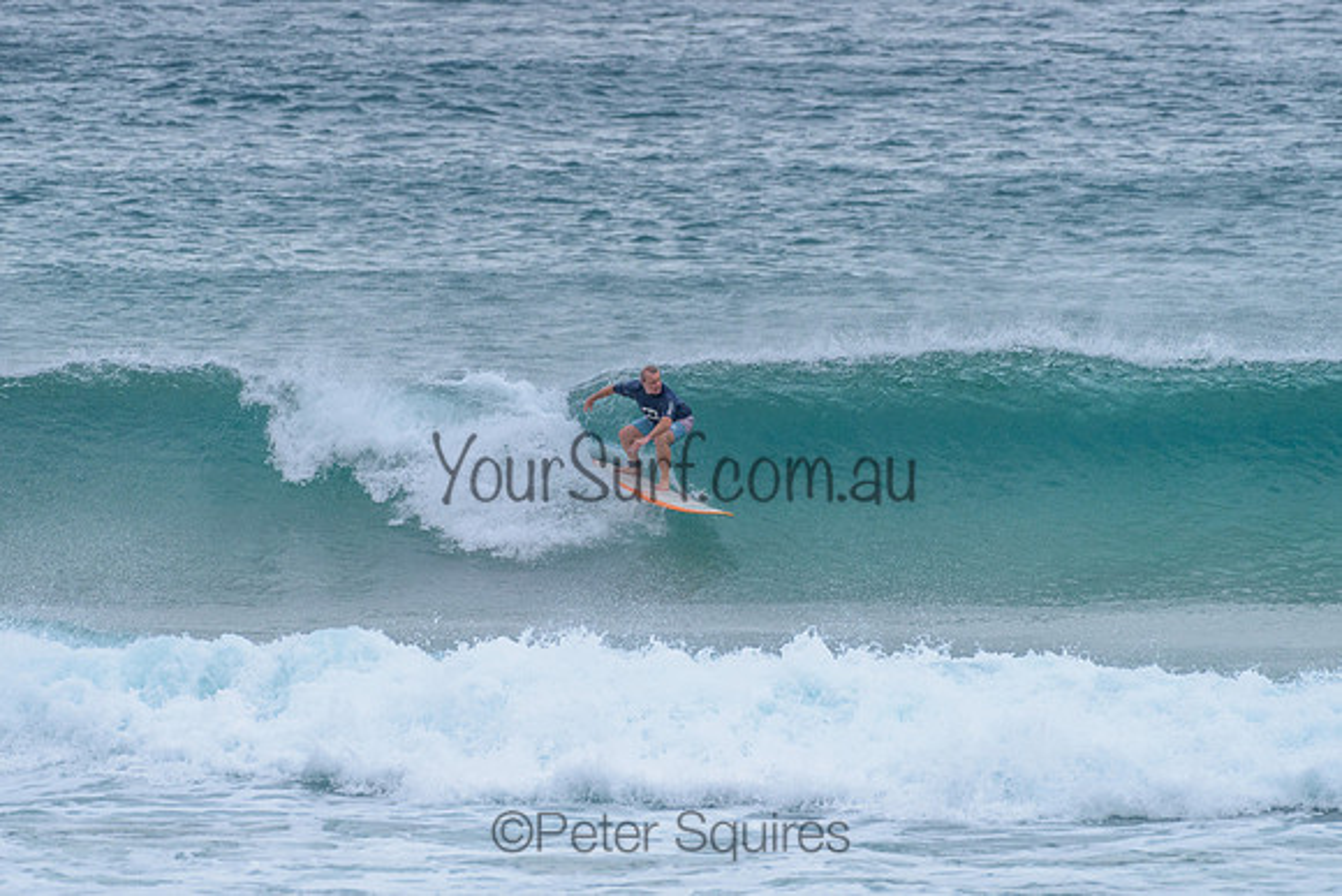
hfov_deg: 3.4
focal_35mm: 613
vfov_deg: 2.2
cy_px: 436
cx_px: 653
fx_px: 22862
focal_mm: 500
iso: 500
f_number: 5.6
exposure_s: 1/2000
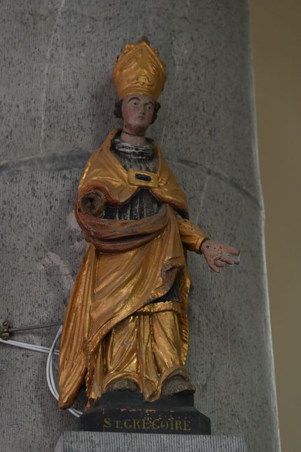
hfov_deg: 8.3
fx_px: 2071
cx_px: 150
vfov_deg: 12.5
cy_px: 226
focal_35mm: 165
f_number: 6.3
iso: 1600
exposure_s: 1/60
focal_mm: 165
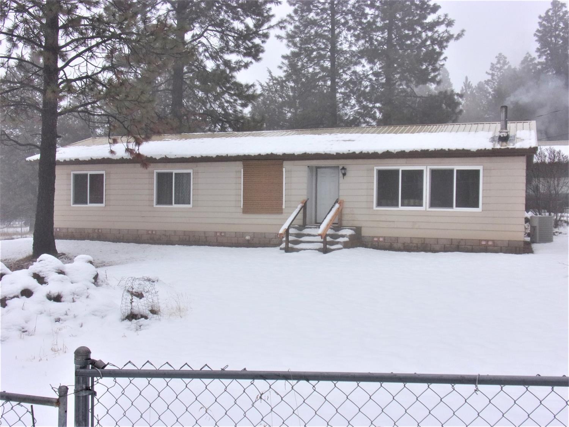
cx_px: 284
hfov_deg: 55.4
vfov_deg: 42.9
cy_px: 214
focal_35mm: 33
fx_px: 542
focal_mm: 5.9
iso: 80
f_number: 3.7
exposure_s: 1/480
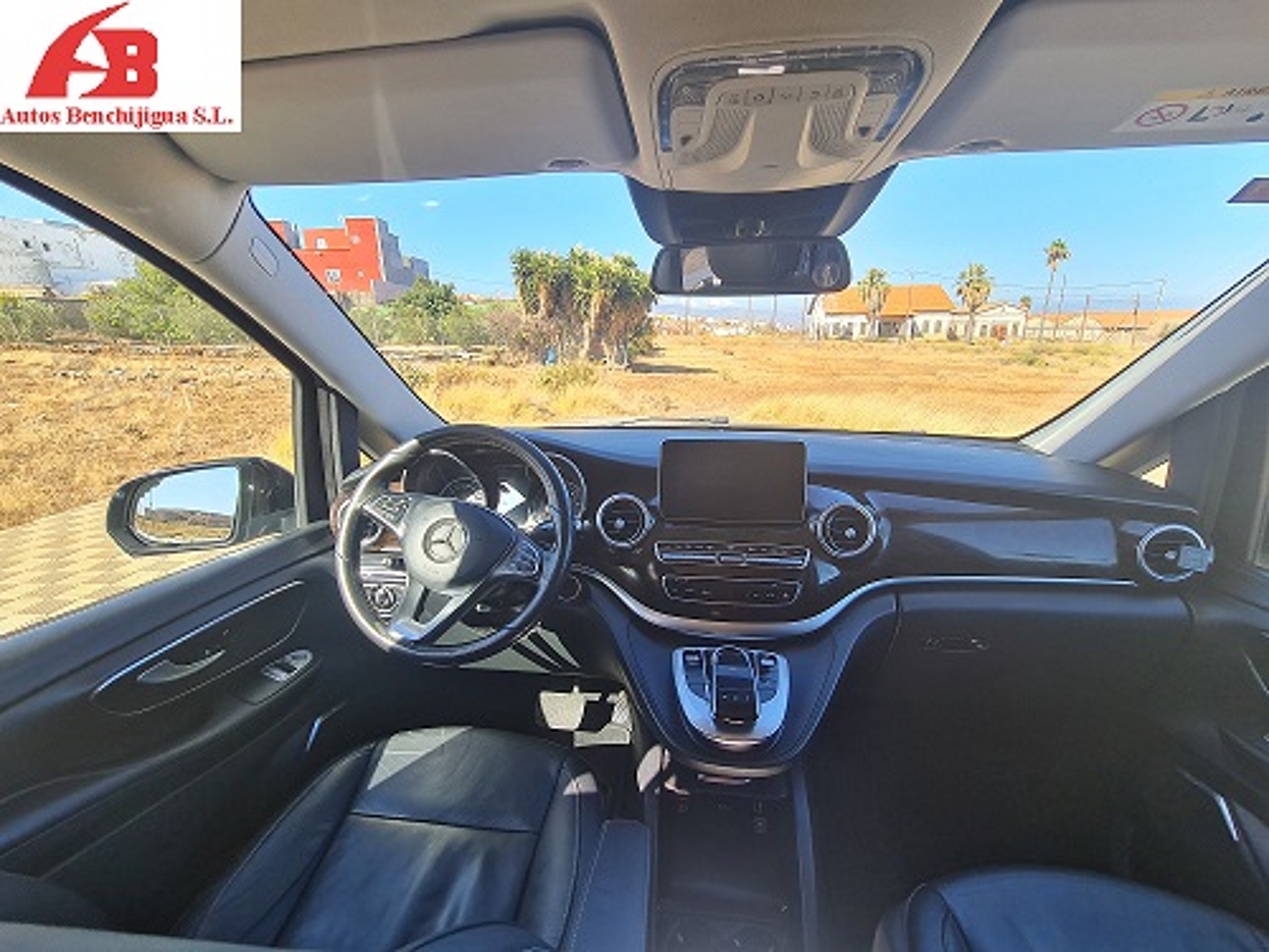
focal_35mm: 13
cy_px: 476
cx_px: 634
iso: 64
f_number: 2.2
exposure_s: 1/364
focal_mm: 2.2
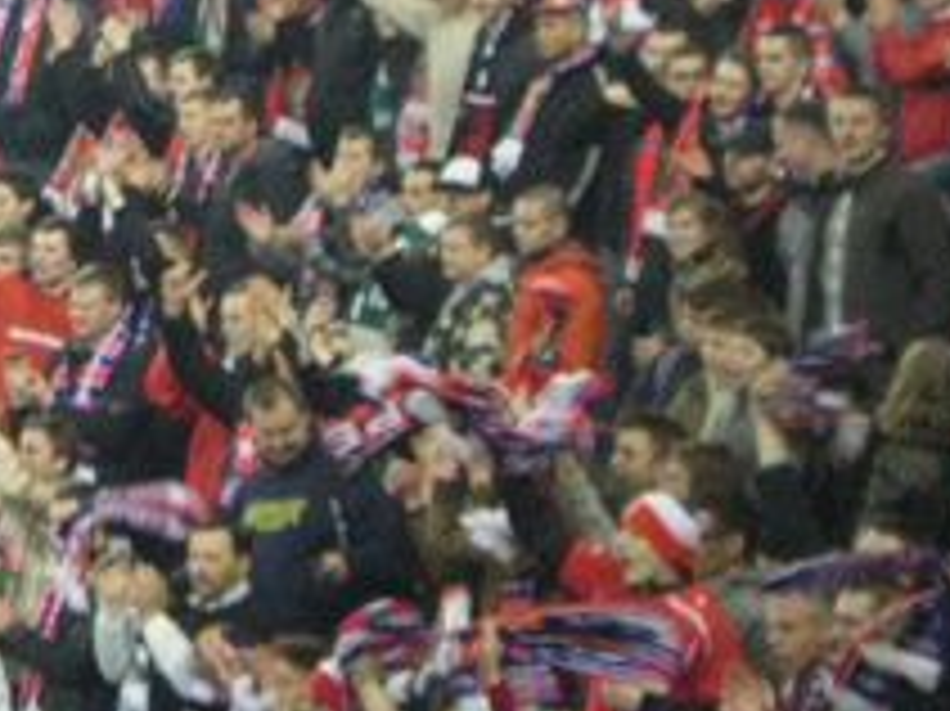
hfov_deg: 6.5
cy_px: -52
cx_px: -189
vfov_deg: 4.9
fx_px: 8311
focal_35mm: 303
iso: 800
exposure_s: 1/80
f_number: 4.1
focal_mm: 18.5
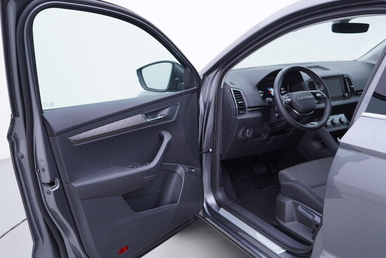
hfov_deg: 53.1
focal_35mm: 36
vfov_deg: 36.9
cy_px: 129
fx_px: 386
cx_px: 193
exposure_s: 1/50
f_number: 3.2
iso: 125
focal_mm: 24
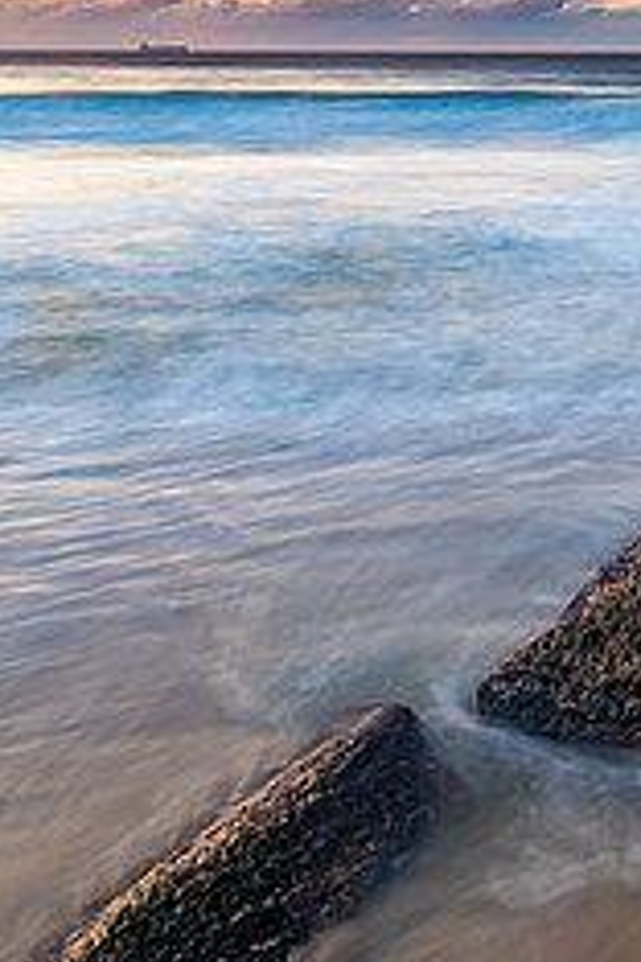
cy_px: 191
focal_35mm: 60
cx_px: 785
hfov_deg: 21.0
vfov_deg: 32.5
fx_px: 1602
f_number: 9
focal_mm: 24
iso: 40
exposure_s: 8
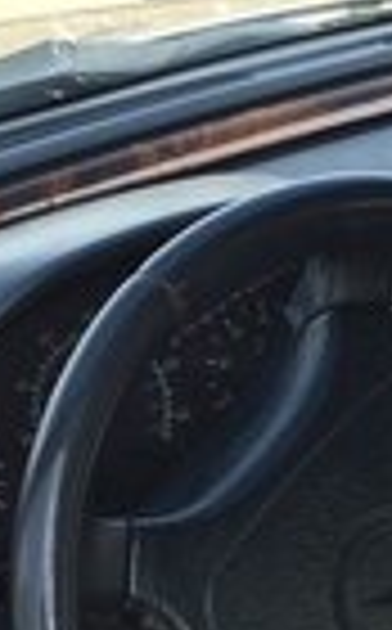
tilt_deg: -31.7
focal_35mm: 109
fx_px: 1871
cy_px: 720
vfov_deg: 18.3
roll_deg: +4.2
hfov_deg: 11.9
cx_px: 342
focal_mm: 4.15
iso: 32
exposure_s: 1/336
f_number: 2.2
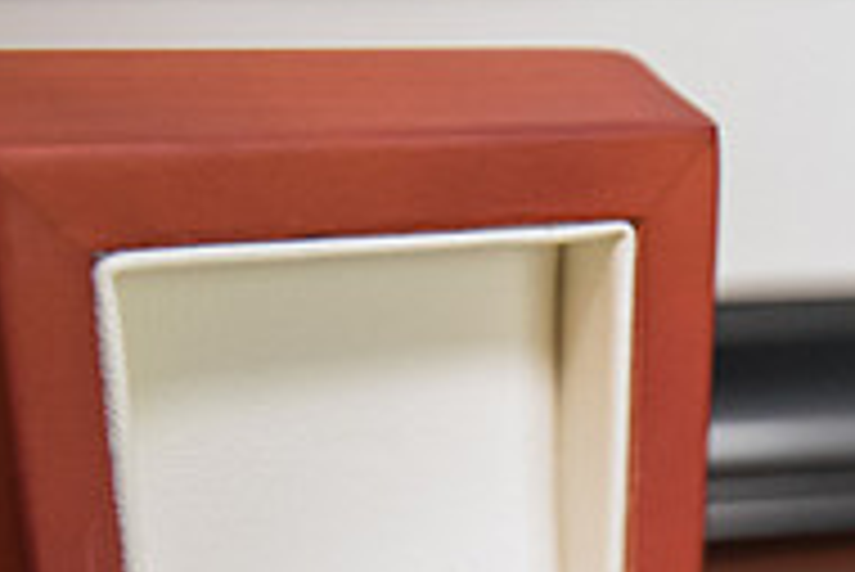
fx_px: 2092
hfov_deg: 22.1
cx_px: 891
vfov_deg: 14.6
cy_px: 844
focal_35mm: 88
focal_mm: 19
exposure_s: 1/60
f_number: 3.5
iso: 4000
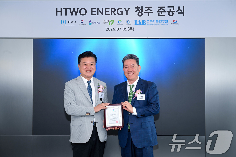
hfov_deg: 36.3
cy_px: 78
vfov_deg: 24.6
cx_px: 118
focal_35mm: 55
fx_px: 360
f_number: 8
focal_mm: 55
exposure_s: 1/100
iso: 1000
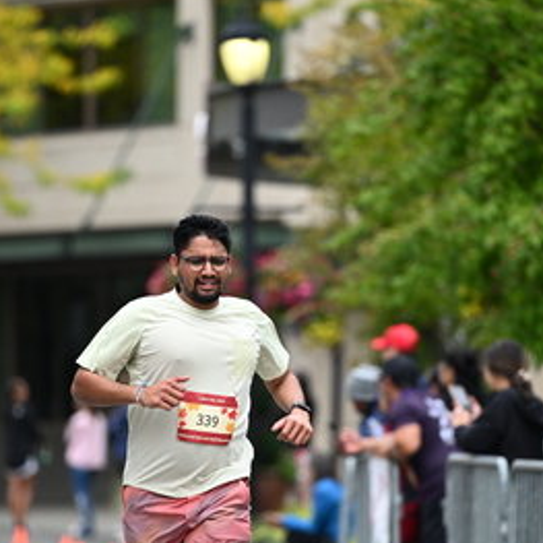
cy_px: 332
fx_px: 6300
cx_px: 276
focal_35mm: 355
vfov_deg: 4.9
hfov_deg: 4.9
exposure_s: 1/2000
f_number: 2.8
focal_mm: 200
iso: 640
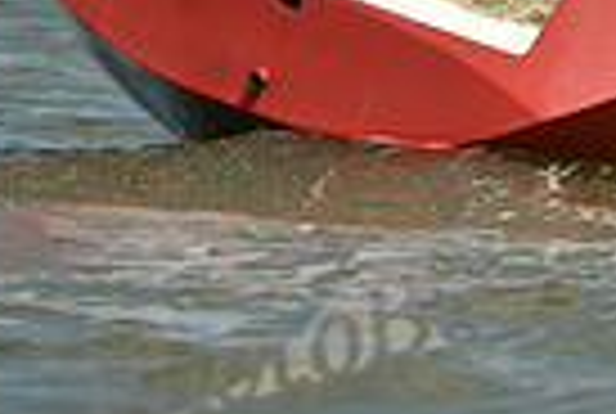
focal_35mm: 1435
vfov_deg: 1.0
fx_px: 24608
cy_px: -430
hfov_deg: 1.4
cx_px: 949
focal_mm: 340
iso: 200
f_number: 7.1
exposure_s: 1/1250
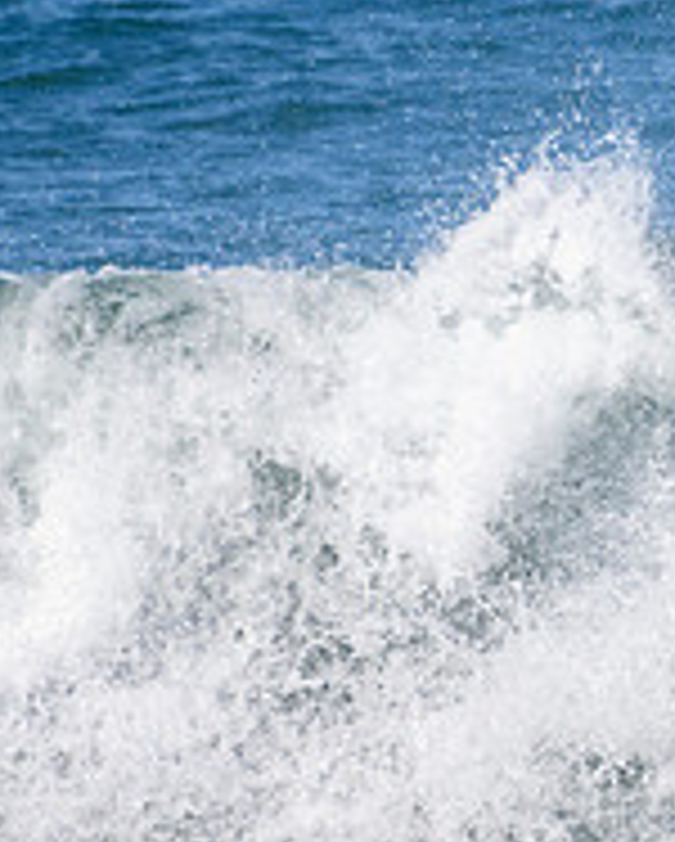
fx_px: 54425
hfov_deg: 0.7
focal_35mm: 2183
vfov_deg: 0.9
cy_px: 444
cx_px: 1296
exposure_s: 1/4000
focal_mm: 500
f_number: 5.6
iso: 720
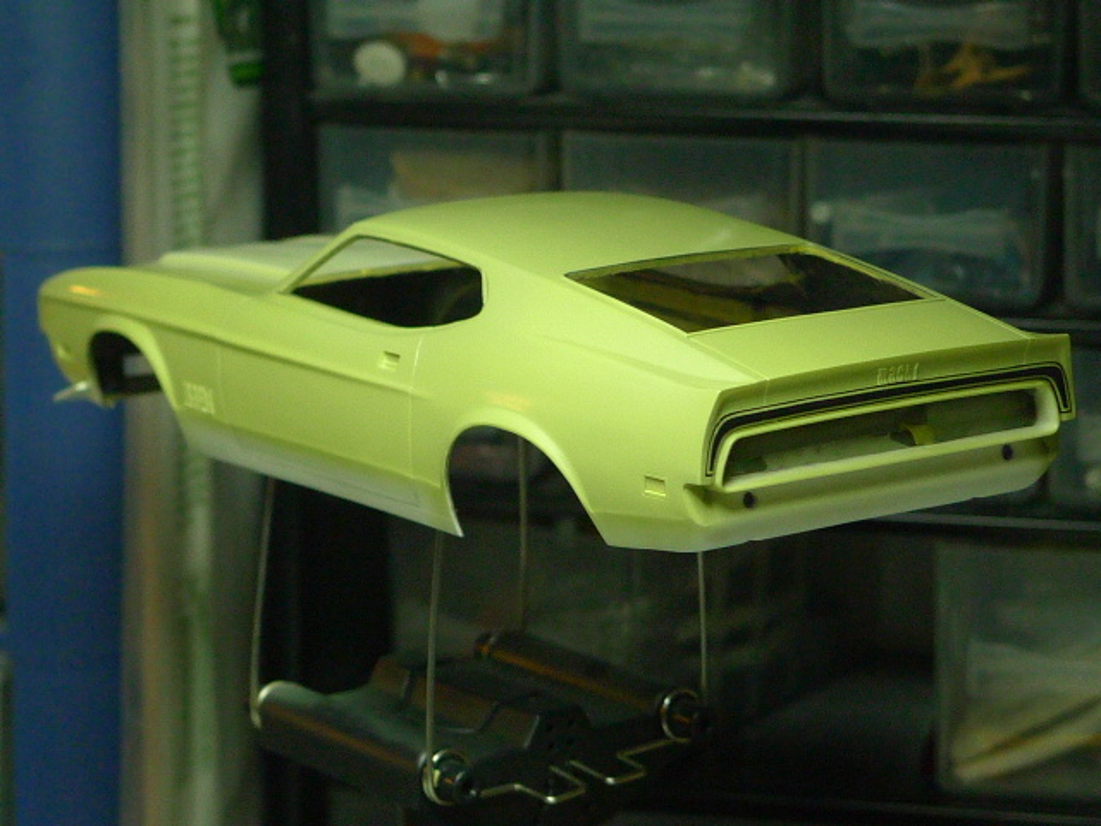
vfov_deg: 13.7
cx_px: 550
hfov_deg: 18.2
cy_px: 413
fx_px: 3435
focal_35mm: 108
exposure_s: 1/60
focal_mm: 12.8
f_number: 2.8
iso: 400
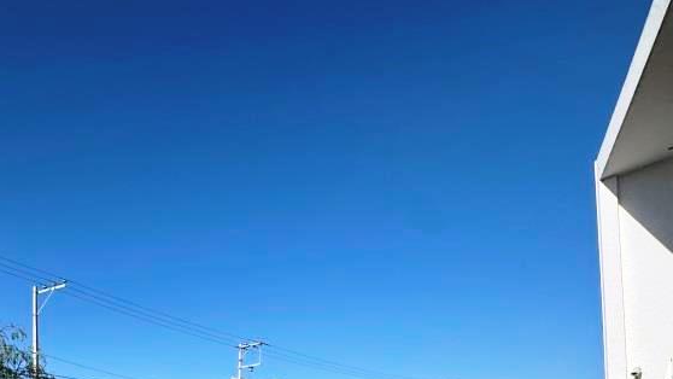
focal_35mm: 28
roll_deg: +1.2
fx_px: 500
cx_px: 133
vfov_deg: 34.3
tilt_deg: +2.8
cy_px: 442
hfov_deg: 62.1
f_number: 2.2
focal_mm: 2.22
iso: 40
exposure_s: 1/2494
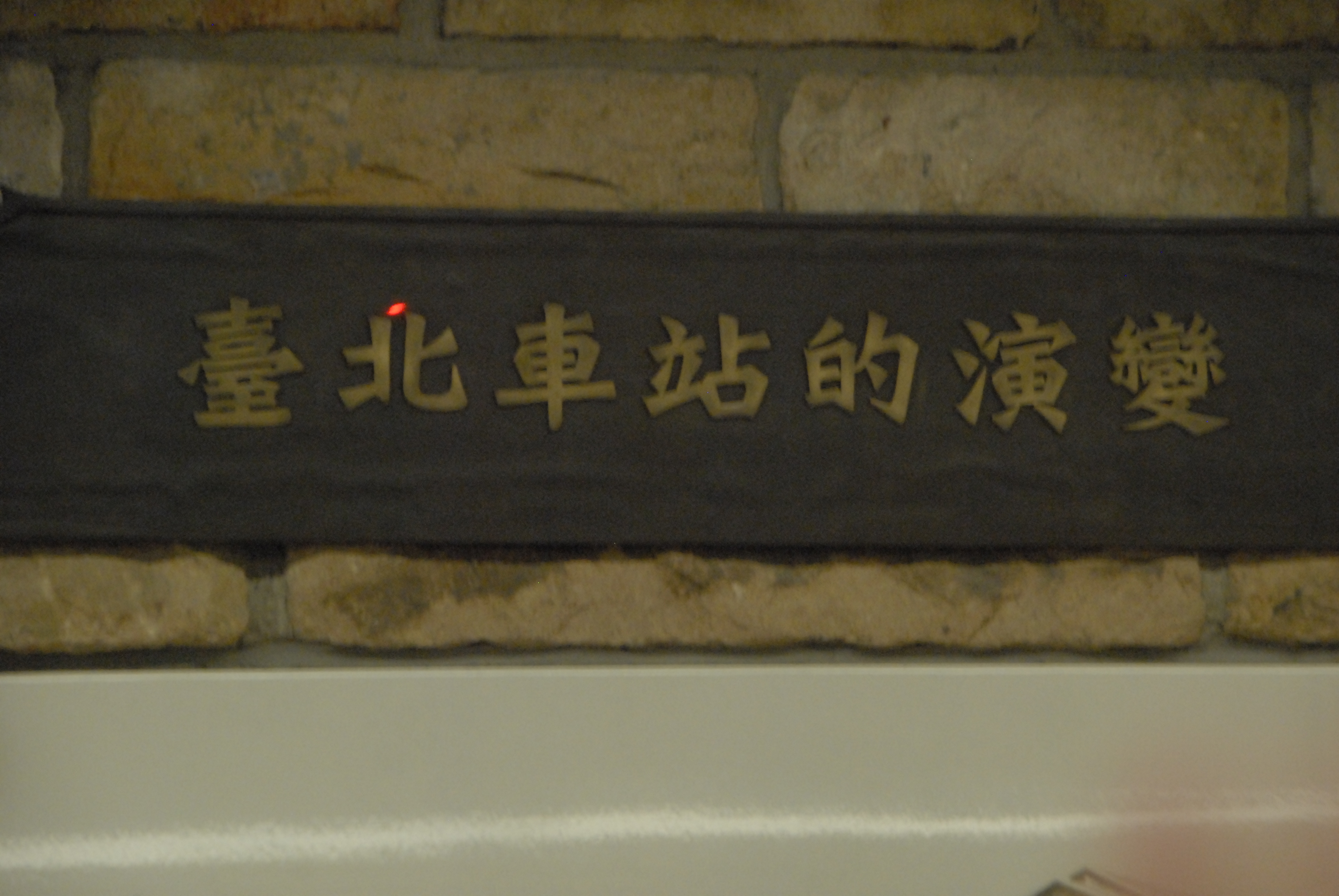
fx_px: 6703
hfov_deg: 11.4
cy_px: 448
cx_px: 670
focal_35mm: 180
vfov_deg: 7.7
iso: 1600
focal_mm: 120
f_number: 5.3
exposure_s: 1/25
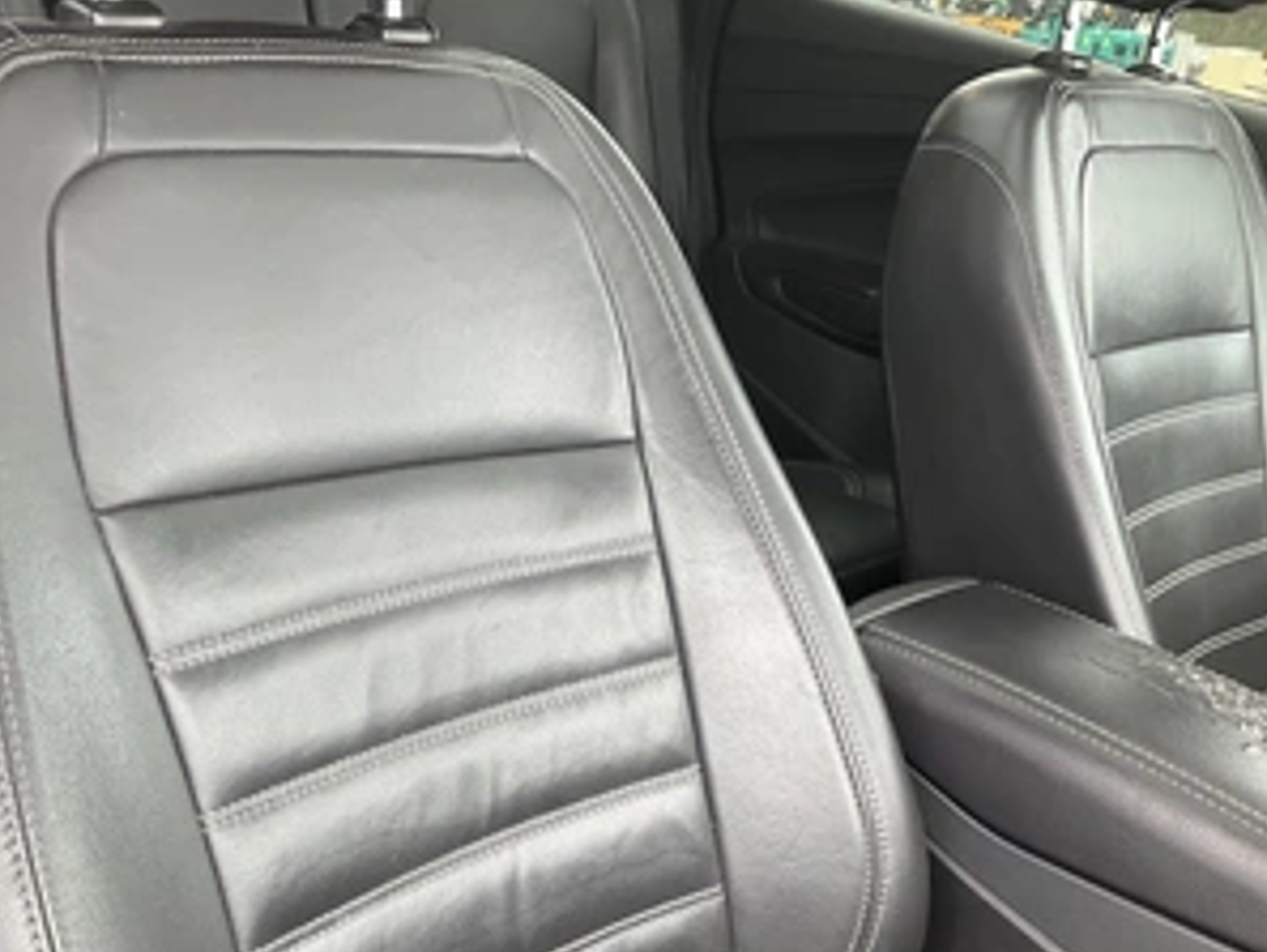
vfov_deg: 36.7
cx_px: 559
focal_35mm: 39
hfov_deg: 47.7
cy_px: 581
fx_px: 1428
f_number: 1.8
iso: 64
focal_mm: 3
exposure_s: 1/94
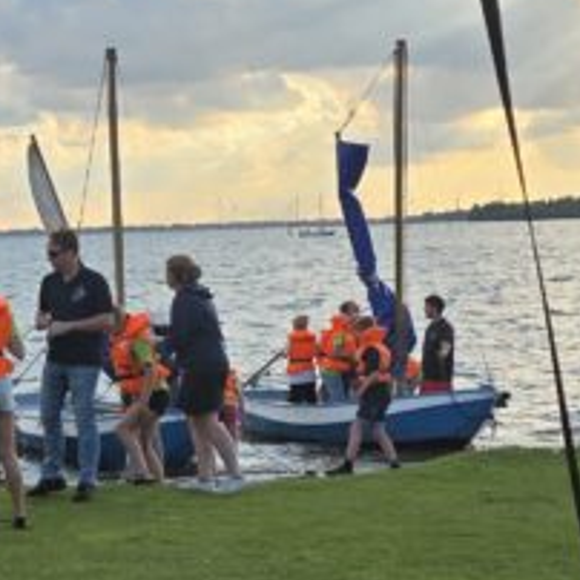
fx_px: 1953
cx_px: -218
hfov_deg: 15.9
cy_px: 284
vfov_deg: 16.9
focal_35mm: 103
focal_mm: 6.3
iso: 80
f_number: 1.7
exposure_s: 1/4057
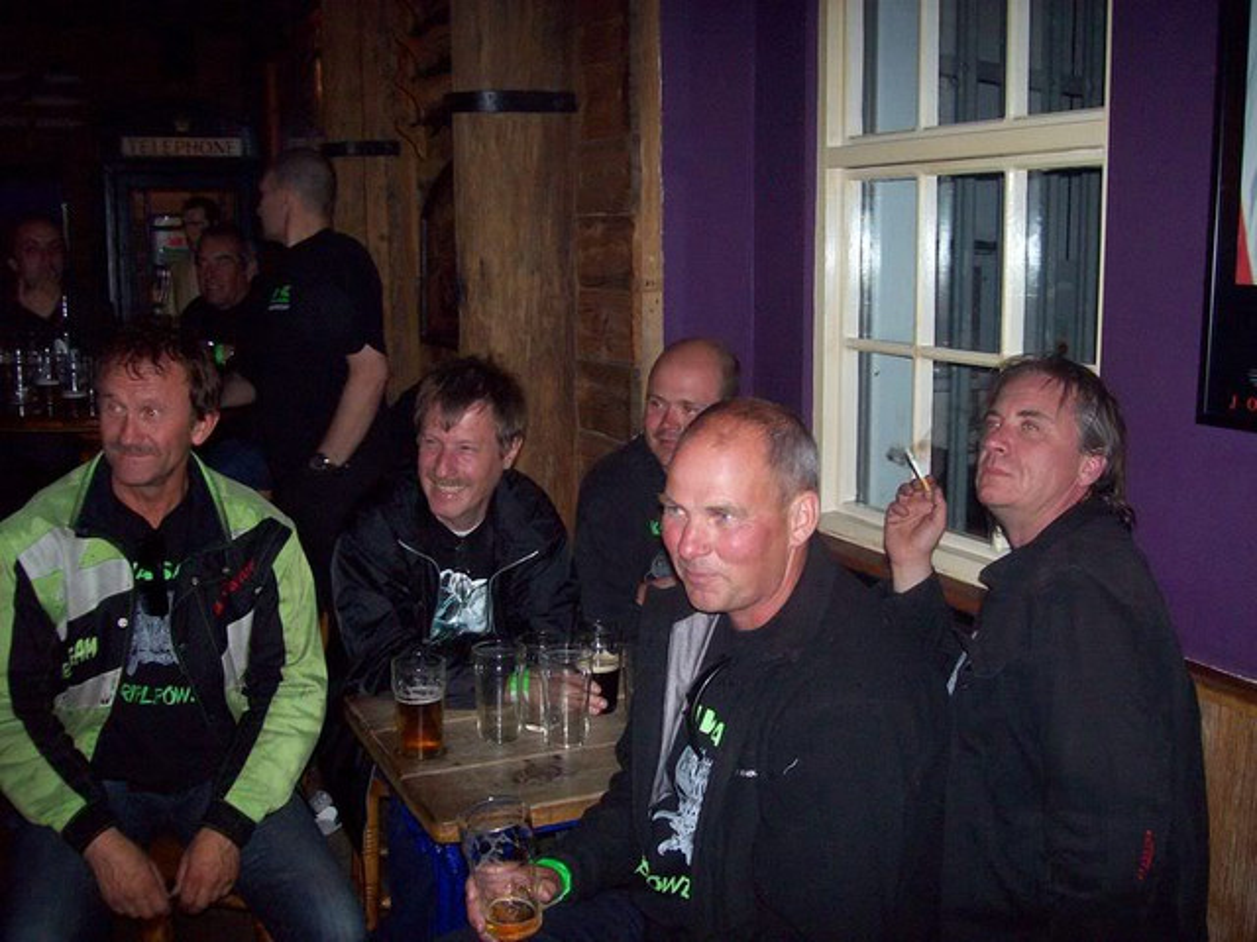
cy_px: 471
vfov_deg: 39.7
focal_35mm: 36
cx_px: 628
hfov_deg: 51.4
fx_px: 1307
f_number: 2.7
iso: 140
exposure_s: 1/64
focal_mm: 6
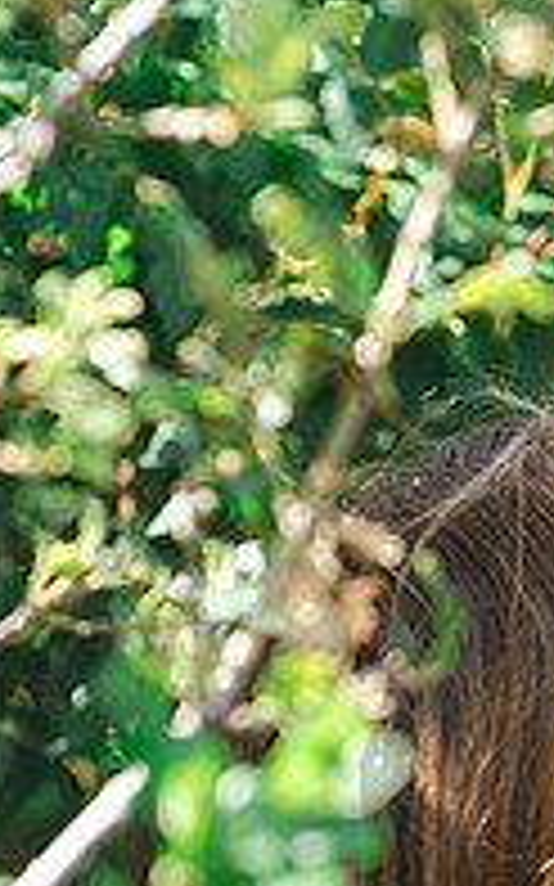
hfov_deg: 5.1
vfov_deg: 8.2
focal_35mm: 255
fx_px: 6165
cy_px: 639
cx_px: 775
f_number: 2.5
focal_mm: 85
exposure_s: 1/250
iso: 100
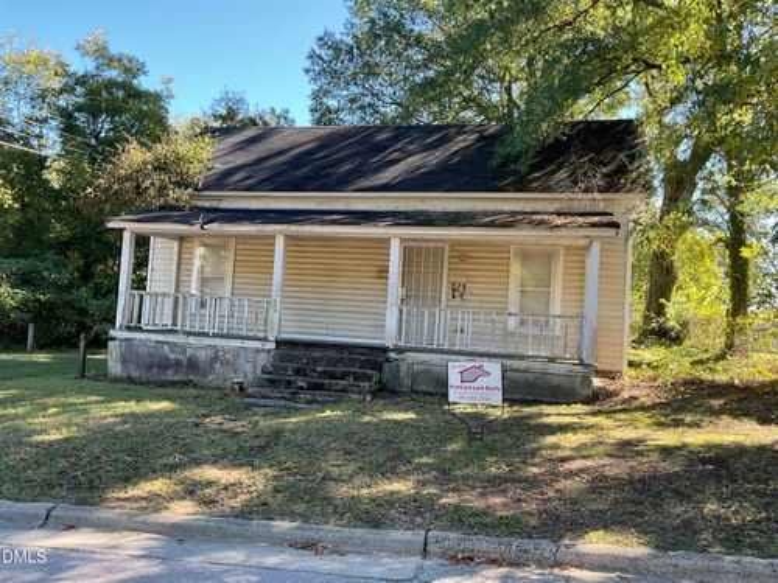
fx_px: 652
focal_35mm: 29
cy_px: 292
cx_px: 389
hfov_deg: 61.7
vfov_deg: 48.2
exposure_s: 1/125
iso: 16
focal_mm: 3
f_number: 1.8
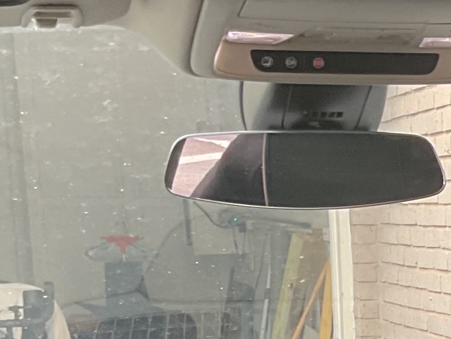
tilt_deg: -12.8
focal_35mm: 122
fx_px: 1590
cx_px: 577
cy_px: 594
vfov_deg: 11.4
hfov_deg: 15.4
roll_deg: +1.9
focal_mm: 3
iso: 40
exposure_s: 1/120
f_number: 1.8
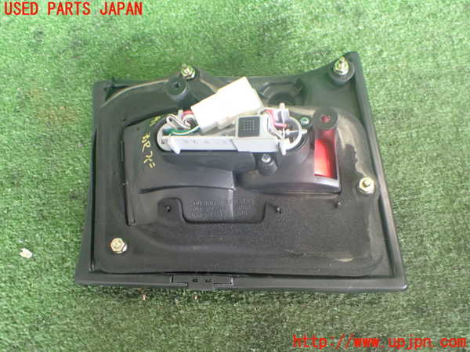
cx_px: 235
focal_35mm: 30
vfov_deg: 46.8
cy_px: 176
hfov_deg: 60.0
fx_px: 407
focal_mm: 5.4
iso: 800
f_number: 2.3
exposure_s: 1/60
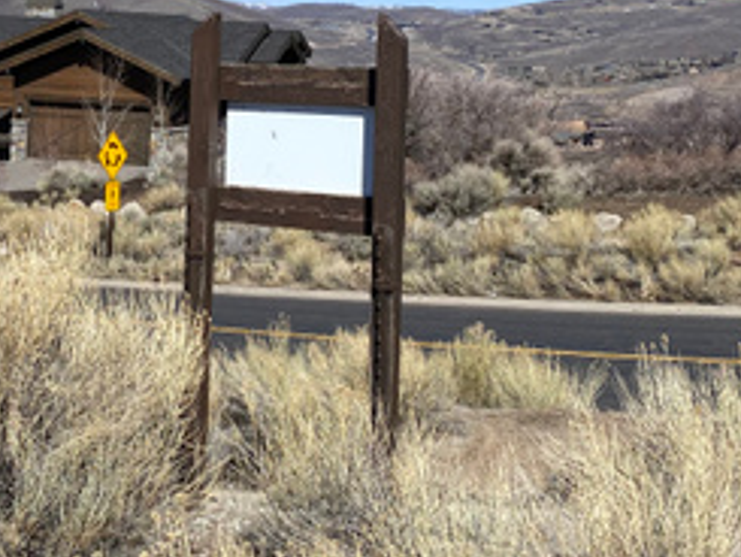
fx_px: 1456
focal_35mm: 68
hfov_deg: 27.9
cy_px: 58
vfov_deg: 21.2
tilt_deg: +0.0
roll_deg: +1.5
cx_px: 145
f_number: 1.8
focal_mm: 4.25
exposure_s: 1/4444
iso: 32
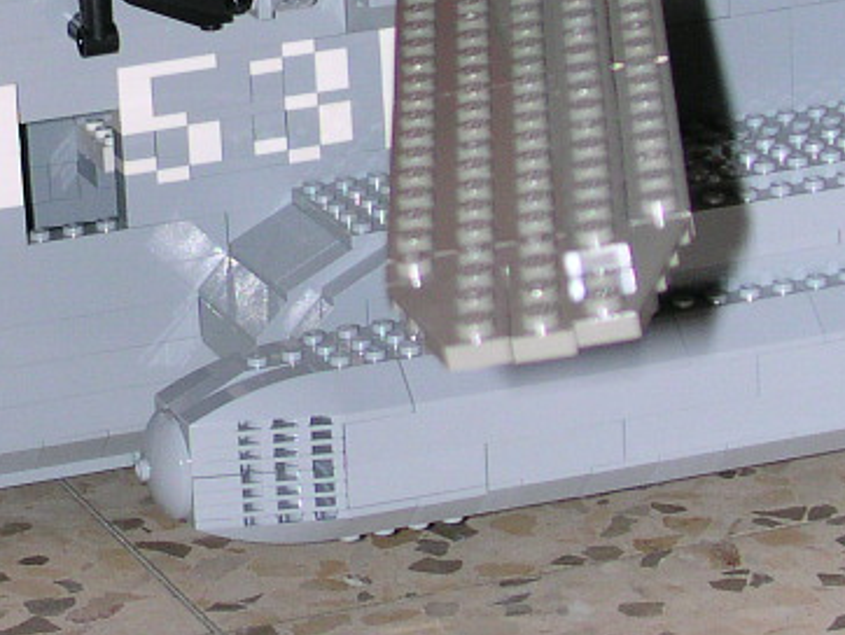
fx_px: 4421
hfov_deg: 10.8
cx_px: -114
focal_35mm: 181
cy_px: 149
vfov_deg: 8.2
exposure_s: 1/60
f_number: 3.5
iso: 100
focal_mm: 9.7
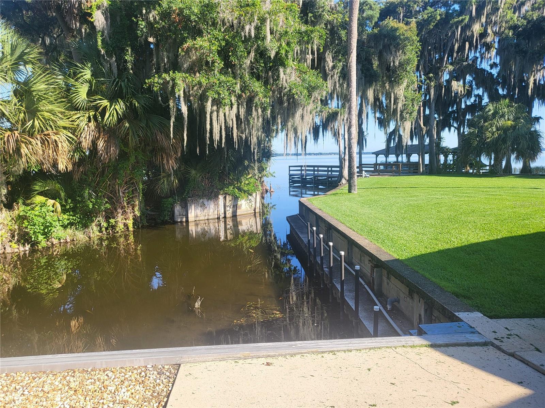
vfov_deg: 53.1
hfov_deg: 67.3
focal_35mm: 26
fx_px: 409
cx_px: 272
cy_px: 204
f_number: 1.8
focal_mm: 4.25
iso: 50
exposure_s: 1/1195
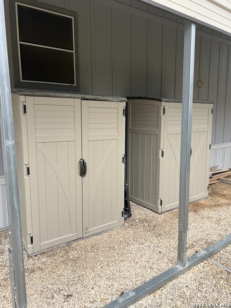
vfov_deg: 67.3
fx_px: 231
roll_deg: +2.4
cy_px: 154
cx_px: 116
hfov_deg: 53.1
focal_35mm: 26
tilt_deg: -6.5
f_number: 1.5
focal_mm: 5.7
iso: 50
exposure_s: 1/2083
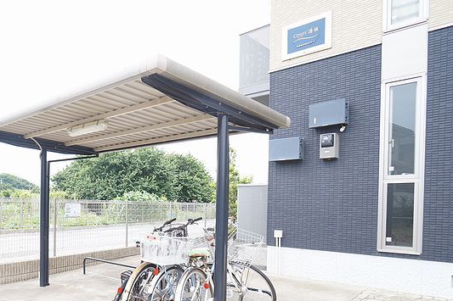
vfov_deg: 36.2
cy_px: 216
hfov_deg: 51.8
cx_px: 138
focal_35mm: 36
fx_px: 453
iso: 100
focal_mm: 16
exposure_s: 1/80
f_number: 5
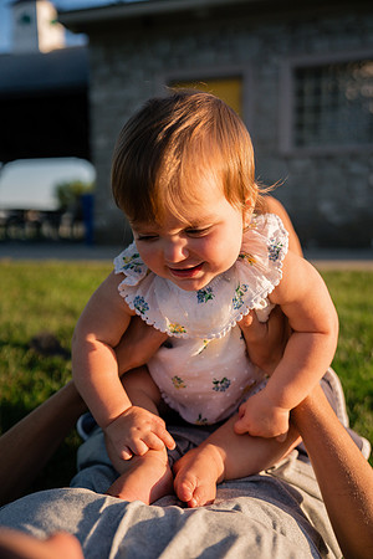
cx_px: 186
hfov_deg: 37.9
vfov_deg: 54.4
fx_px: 544
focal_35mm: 35
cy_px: 280
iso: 400
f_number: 2.8
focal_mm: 35
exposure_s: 1/3200
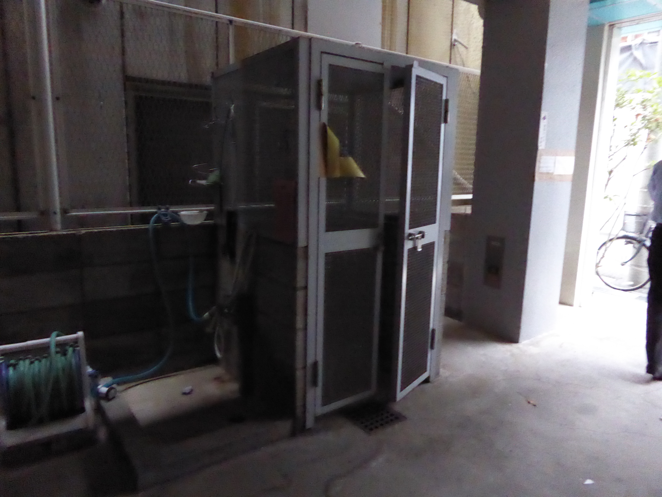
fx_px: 478
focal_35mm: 25
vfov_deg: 54.9
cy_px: 248
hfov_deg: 69.4
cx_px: 331
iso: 3200
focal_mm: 4.3
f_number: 3.3
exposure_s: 1/40
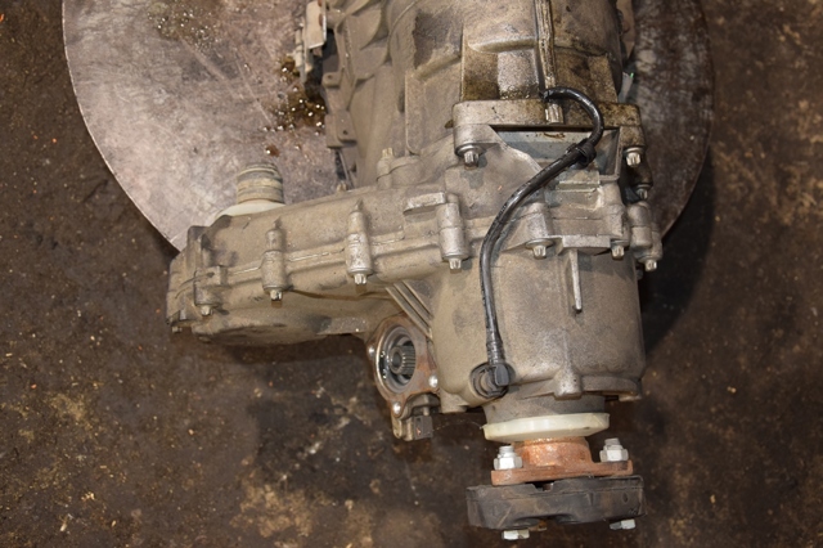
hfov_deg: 51.3
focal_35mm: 38
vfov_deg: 35.5
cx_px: 412
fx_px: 857
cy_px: 274
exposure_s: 1/40
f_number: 4.5
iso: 800
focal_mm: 25
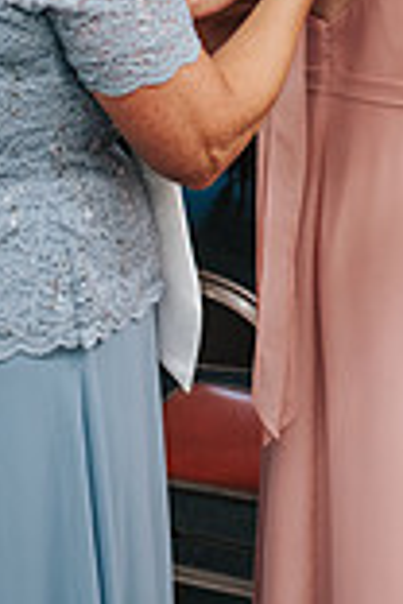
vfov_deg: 19.4
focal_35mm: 101
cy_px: -58
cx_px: 376
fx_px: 1696
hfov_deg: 13.4
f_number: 3.2
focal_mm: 35
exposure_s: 1/125
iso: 1000
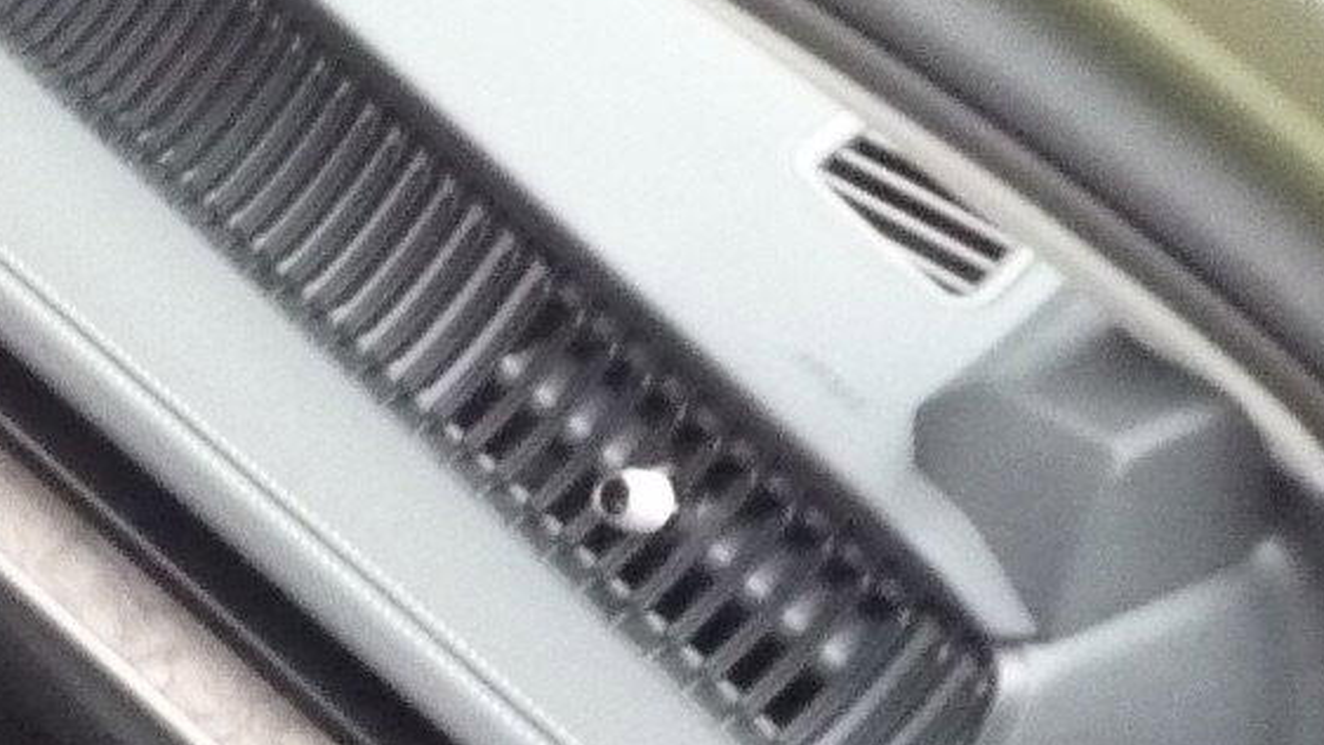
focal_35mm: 119
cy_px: 830
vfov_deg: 10.1
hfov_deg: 15.5
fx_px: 4177
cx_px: -1034
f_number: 3.3
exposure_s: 1/30
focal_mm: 5.2
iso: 800
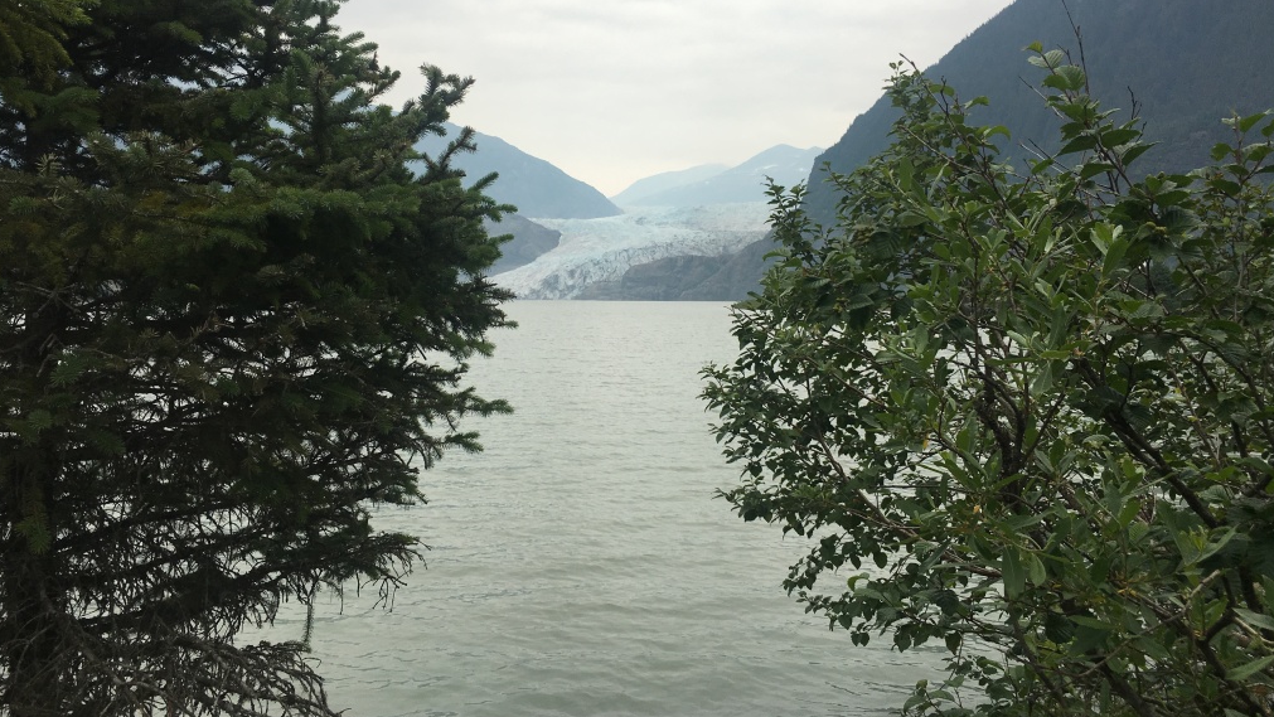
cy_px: 277
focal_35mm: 32
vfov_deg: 36.5
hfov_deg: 61.0
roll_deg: -1.0
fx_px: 1081
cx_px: 641
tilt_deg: +1.6
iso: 25
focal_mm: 4.15
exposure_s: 1/1603
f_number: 2.2
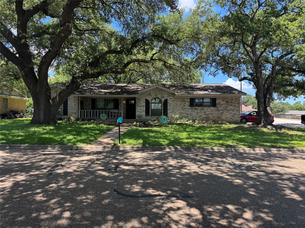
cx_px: 152
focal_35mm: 24
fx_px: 211
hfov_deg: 71.6
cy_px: 114
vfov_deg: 56.8
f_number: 1.78
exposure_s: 1/671
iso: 80
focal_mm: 6.76
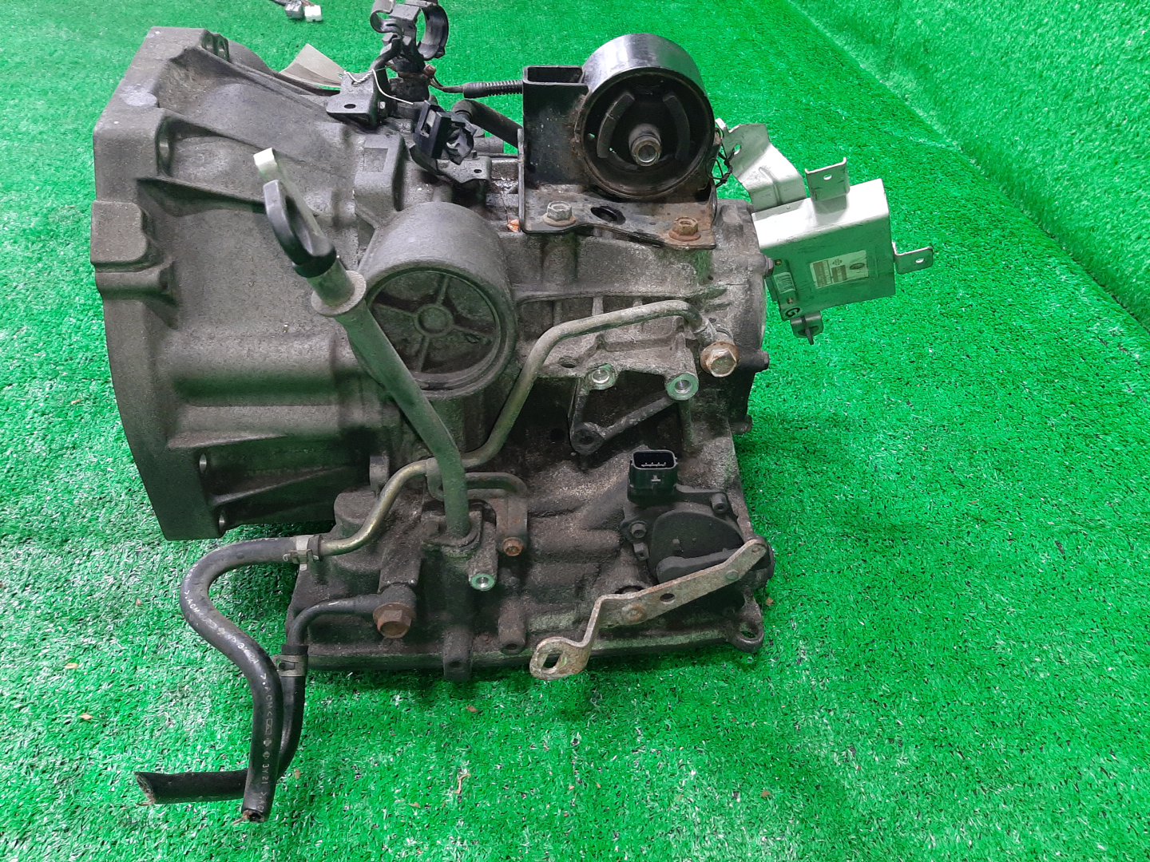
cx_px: 575
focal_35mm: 26
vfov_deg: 53.1
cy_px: 431
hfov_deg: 67.3
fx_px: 864
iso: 213
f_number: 1.7
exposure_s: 1/50
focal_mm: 3.93
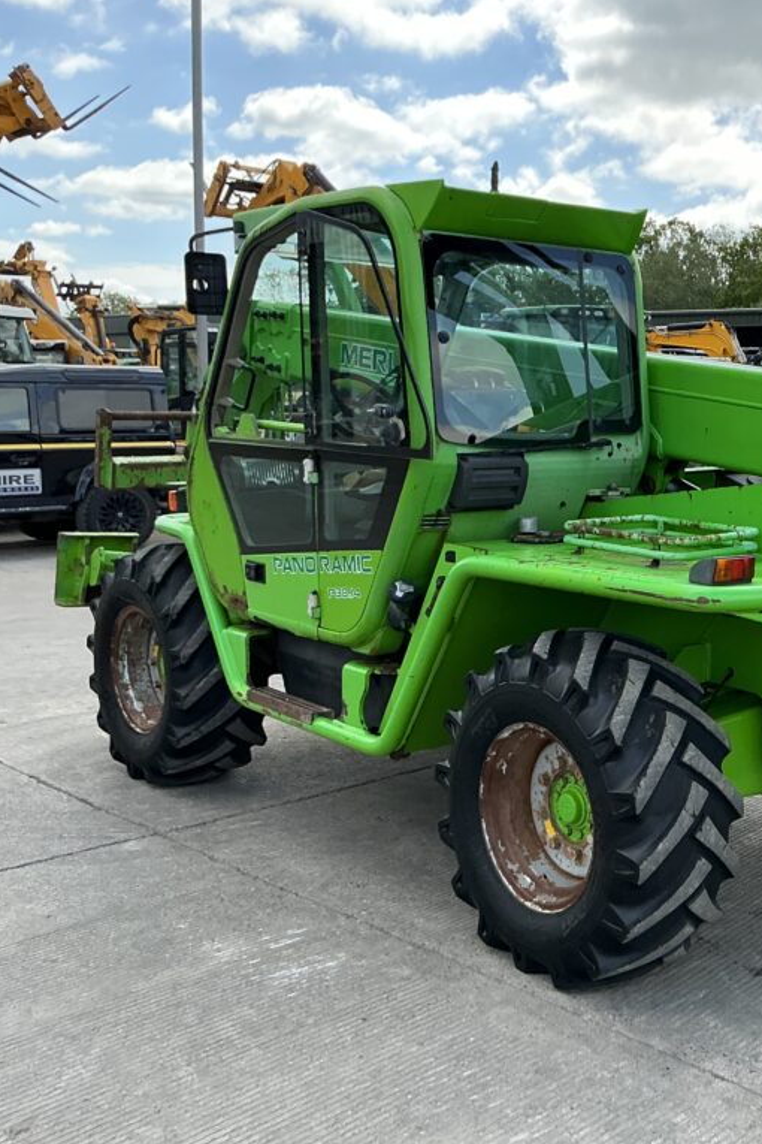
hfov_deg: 32.2
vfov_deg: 49.6
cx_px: 713
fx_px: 1238
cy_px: 571
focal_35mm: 39
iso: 25
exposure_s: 1/650
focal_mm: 3
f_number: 1.8
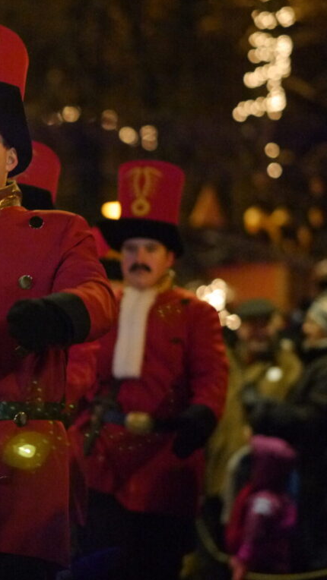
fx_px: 3374
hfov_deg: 5.5
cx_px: -50
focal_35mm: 219
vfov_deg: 9.8
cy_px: 290
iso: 3200
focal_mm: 75
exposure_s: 1/50
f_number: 1.8
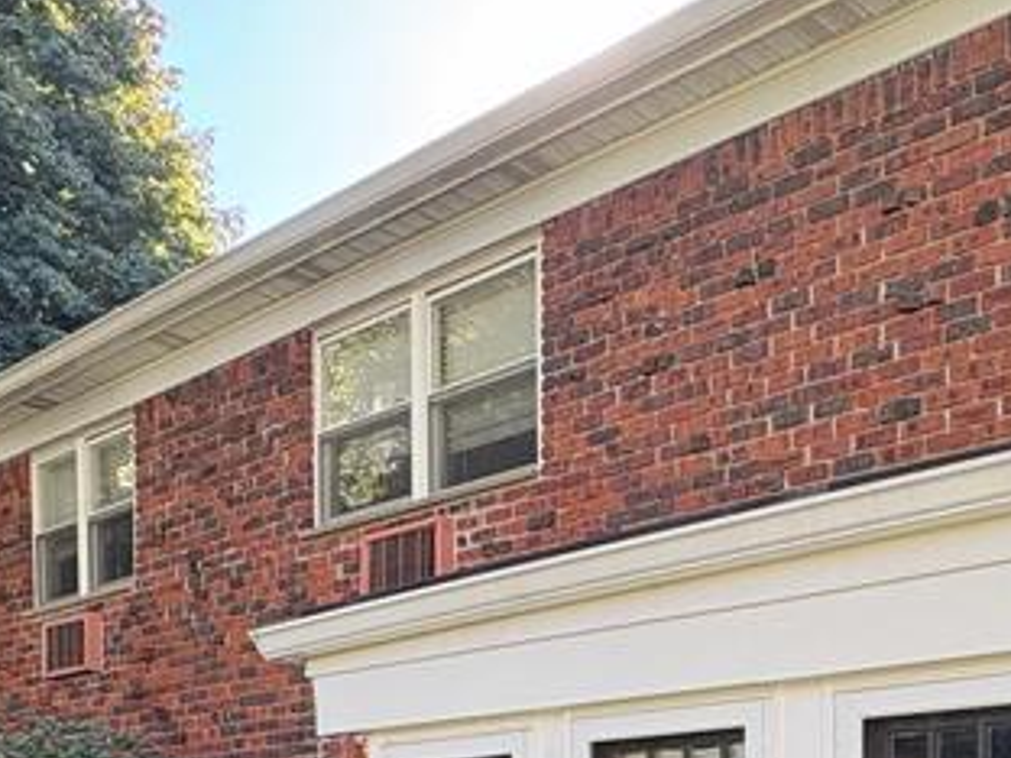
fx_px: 1343
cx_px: 836
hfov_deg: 39.3
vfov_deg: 26.9
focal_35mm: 46
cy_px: 965
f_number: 2.2
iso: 40
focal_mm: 2.22
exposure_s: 1/99
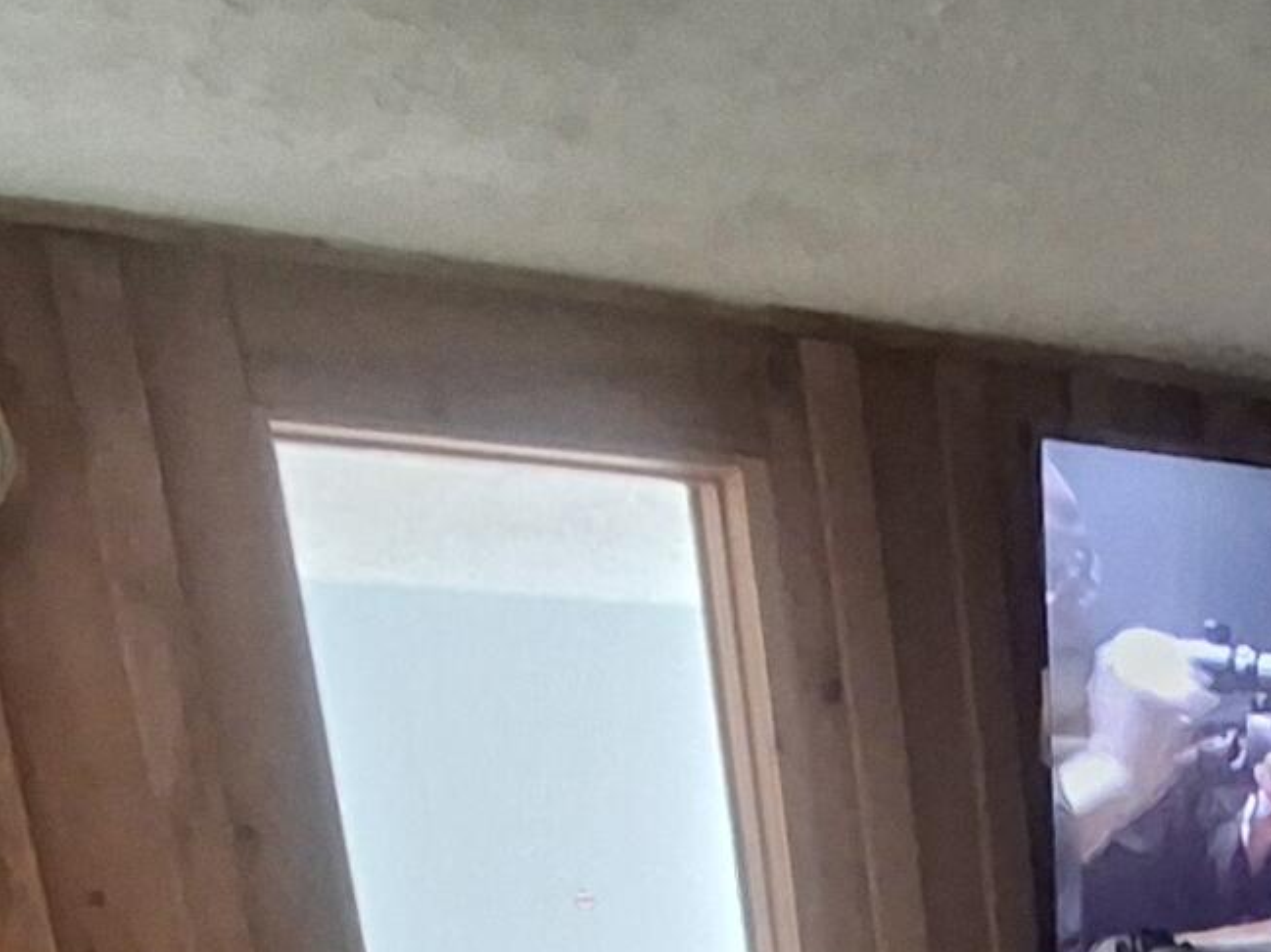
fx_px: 2716
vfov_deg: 15.3
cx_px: 1651
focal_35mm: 74
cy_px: 1984
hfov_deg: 23.3
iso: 320
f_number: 2.2
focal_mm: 1.64
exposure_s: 1/25
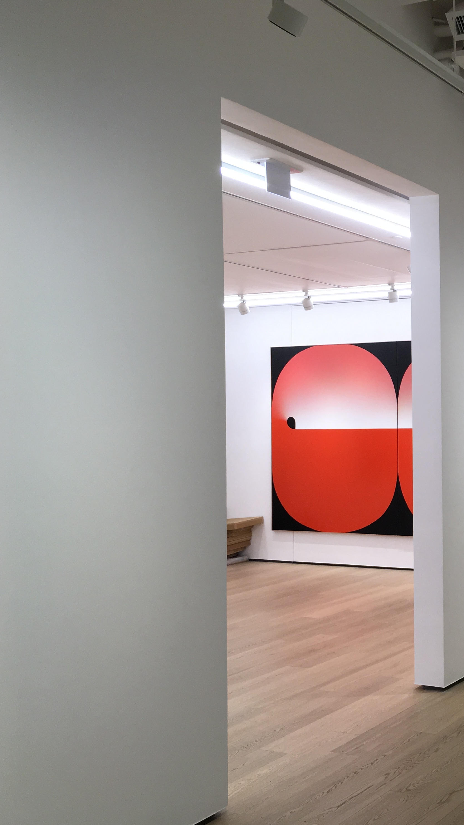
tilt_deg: -0.2
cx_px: 523
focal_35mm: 43
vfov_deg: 47.4
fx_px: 941
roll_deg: +1.0
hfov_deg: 25.5
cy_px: 420
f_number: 2.2
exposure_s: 1/100
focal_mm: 4.15
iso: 40
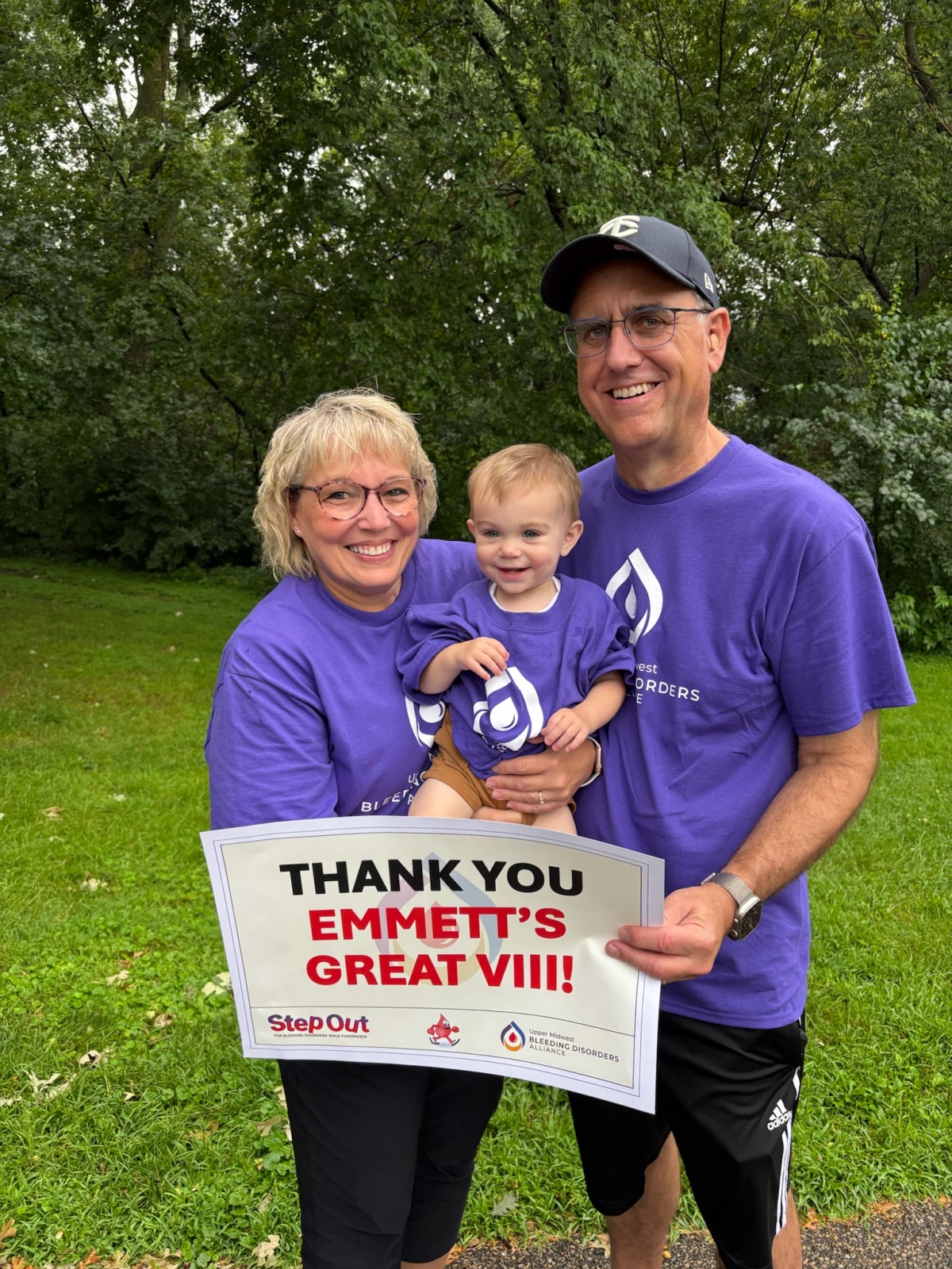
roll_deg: -0.1
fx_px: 953
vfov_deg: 67.3
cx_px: 476
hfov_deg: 53.1
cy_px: 634
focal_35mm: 26
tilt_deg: -10.1
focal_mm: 5.96
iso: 125
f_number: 1.6
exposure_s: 1/121
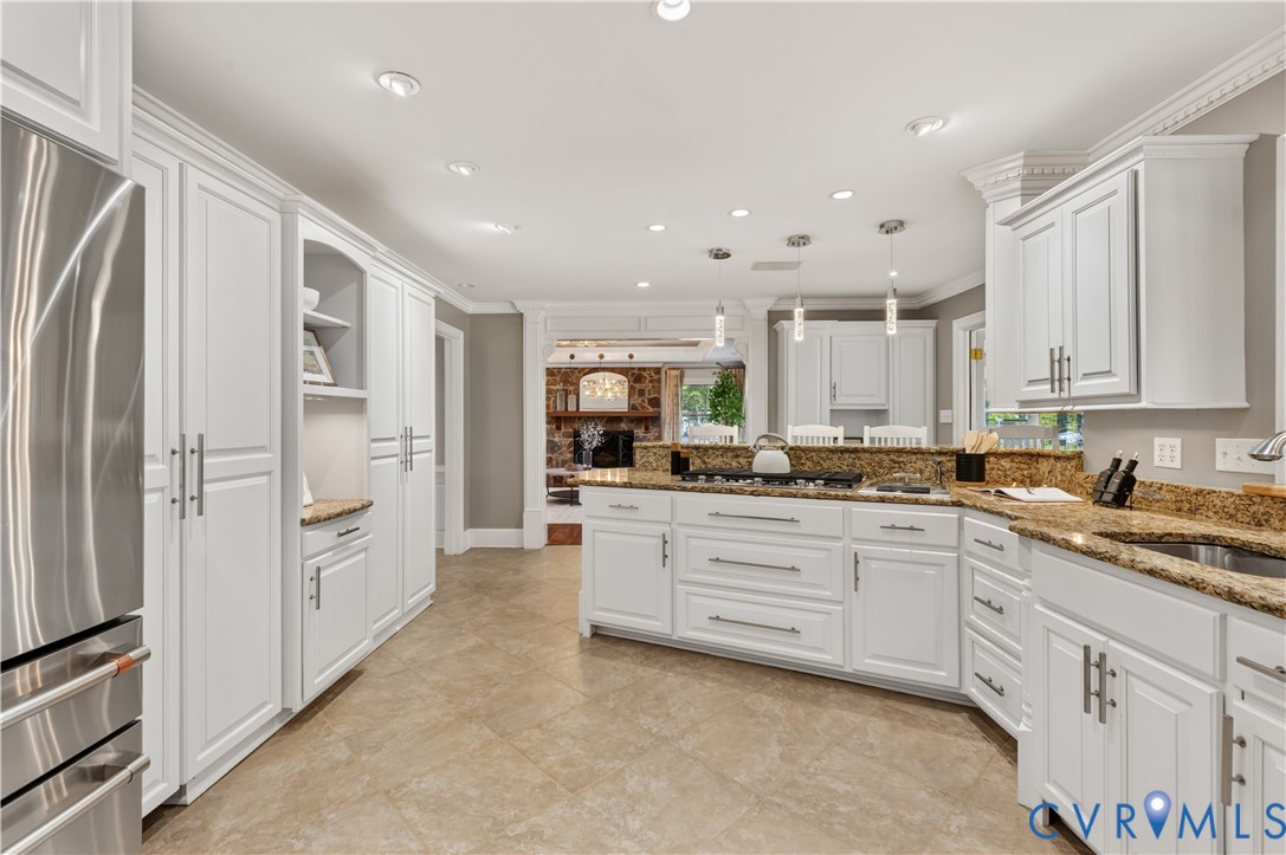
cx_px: 643
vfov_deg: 73.7
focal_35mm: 16
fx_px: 571
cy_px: 428
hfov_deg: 96.8
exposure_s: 1/6
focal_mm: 16
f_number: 9
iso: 1000
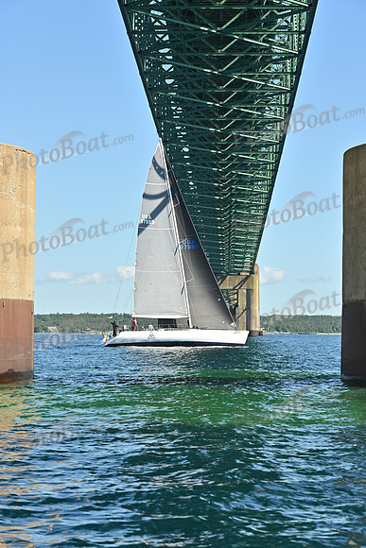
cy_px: 274
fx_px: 1448
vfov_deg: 21.5
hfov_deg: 14.4
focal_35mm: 95
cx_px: 183
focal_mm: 95
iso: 320
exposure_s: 1/1000
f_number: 7.1
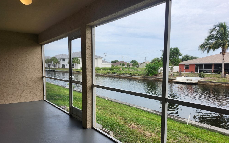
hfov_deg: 72.6
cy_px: 82
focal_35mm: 25
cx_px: 115
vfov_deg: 49.1
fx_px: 156
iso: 25
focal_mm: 5.54
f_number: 1.8
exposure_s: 1/550
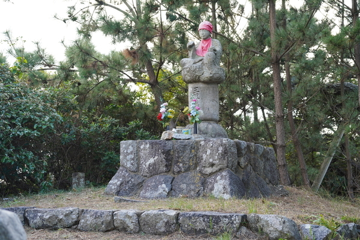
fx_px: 590
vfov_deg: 23.0
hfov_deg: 33.9
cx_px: 180
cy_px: 120
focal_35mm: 59
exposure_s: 1/60
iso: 160
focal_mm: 59
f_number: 5.6
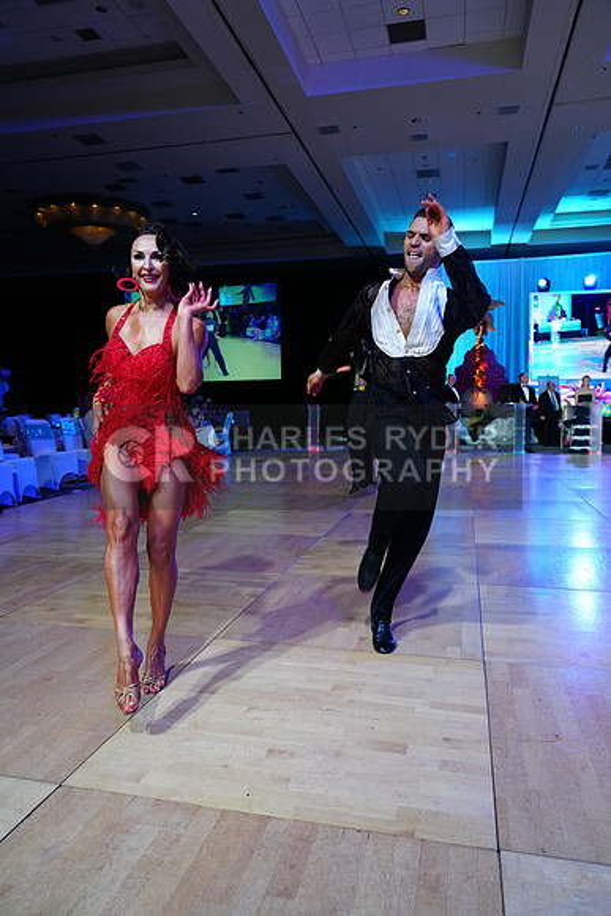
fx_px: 636
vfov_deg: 71.5
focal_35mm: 25
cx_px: 306
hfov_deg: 51.3
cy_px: 458
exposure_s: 1/400
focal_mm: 25
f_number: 4
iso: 2500
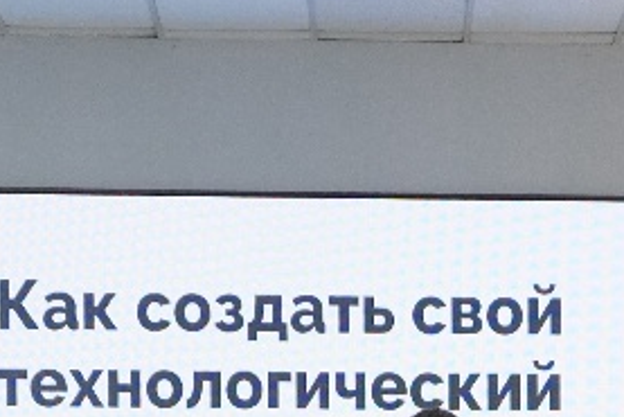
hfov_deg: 15.6
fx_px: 2254
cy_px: 841
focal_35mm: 130
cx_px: 507
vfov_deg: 9.8
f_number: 4
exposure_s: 1/160
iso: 2000
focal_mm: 20
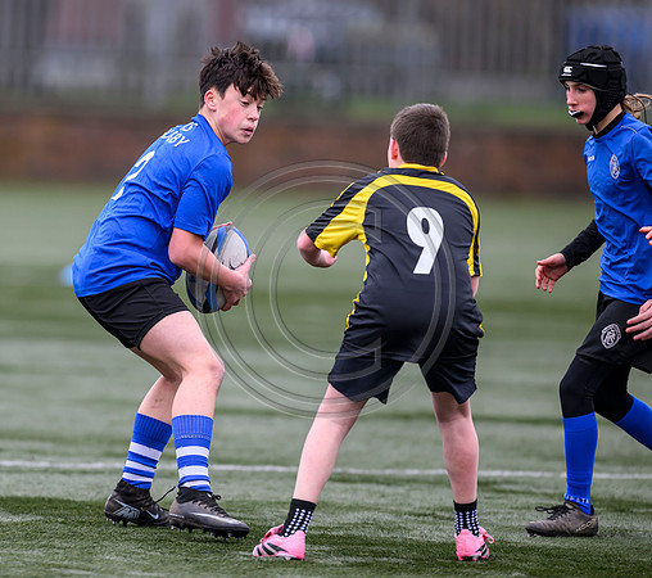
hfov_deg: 3.6
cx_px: 185
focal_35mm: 516
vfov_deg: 3.2
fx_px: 10383
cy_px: 266
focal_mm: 400
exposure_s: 1/1600
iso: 500
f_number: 3.5
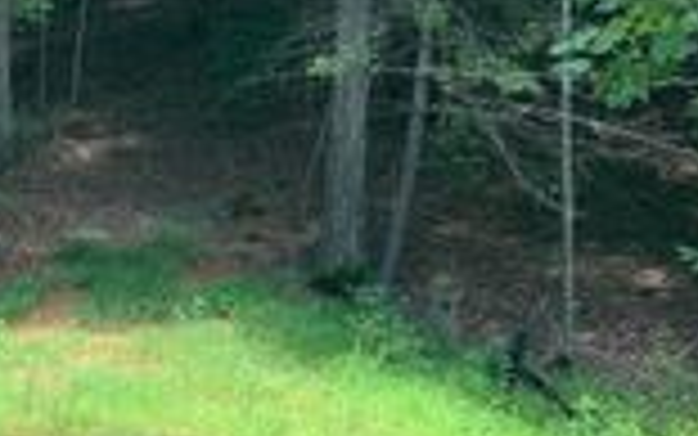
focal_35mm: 89
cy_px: 155
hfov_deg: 21.5
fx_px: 1694
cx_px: -153
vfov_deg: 14.7
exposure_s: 1/219
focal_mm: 4.25
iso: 25
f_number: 1.8
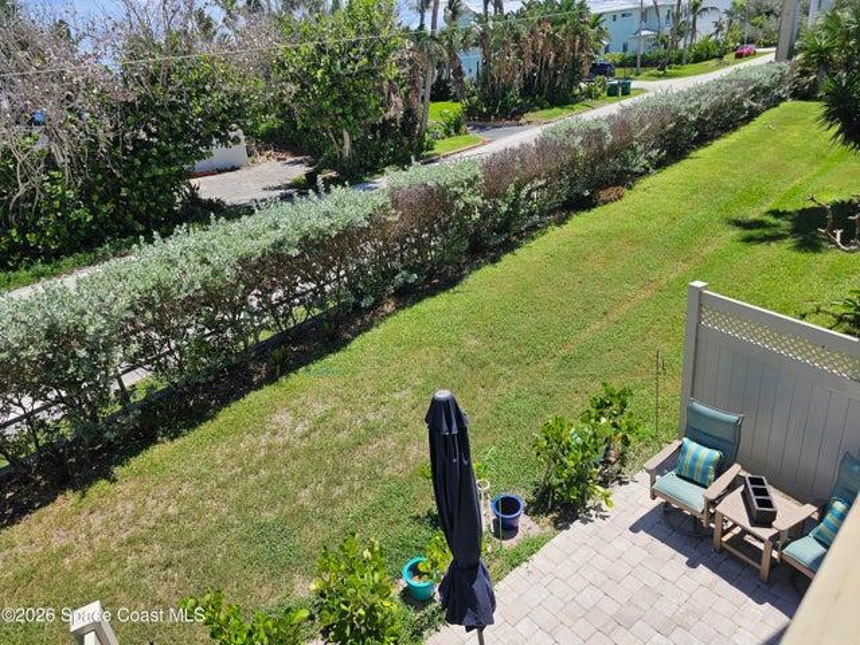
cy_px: 322
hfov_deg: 73.9
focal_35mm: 23
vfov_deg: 58.9
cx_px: 430
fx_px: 571
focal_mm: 6.3
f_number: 1.7
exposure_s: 1/2000
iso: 32
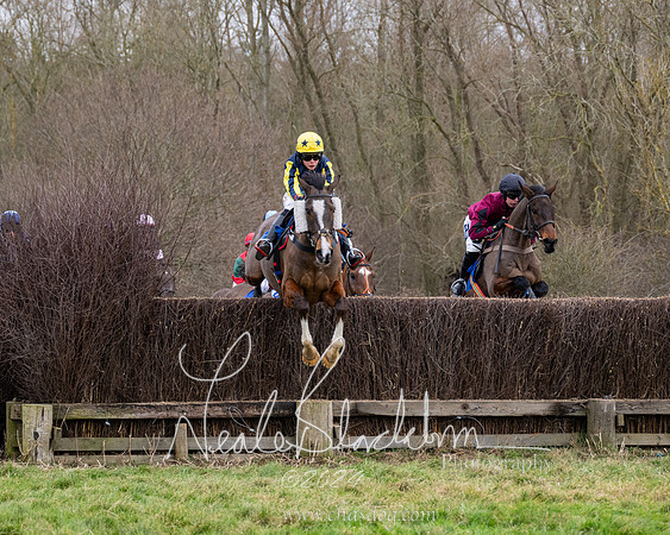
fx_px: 3257
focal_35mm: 164
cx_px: 318
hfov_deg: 11.7
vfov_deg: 9.4
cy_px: 254
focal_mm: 98
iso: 800
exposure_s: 1/1250
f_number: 4
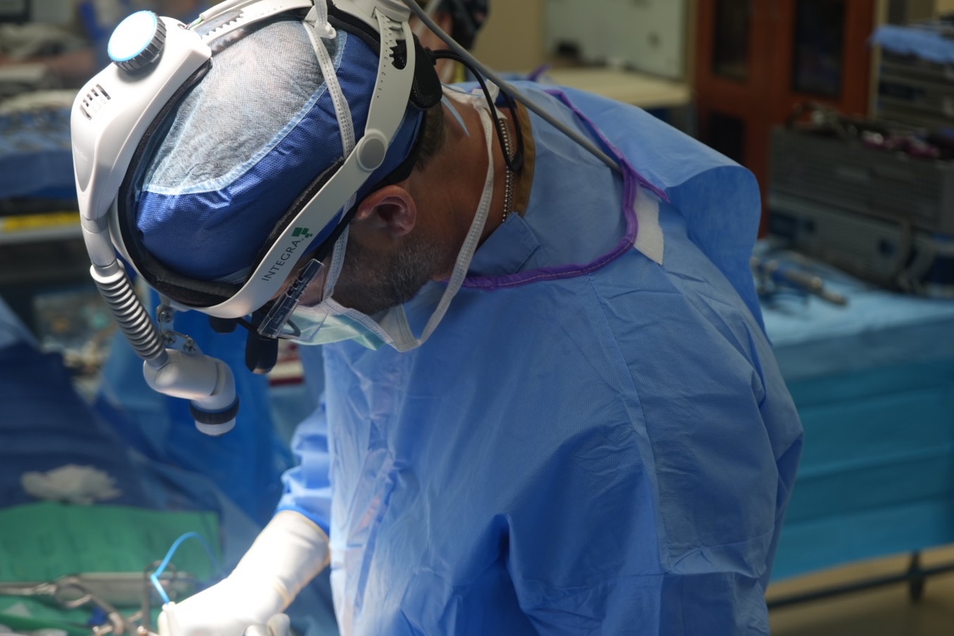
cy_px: 318
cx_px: 477
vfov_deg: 23.4
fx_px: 1537
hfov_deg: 34.5
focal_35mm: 58
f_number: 5
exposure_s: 1/160
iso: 320
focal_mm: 58
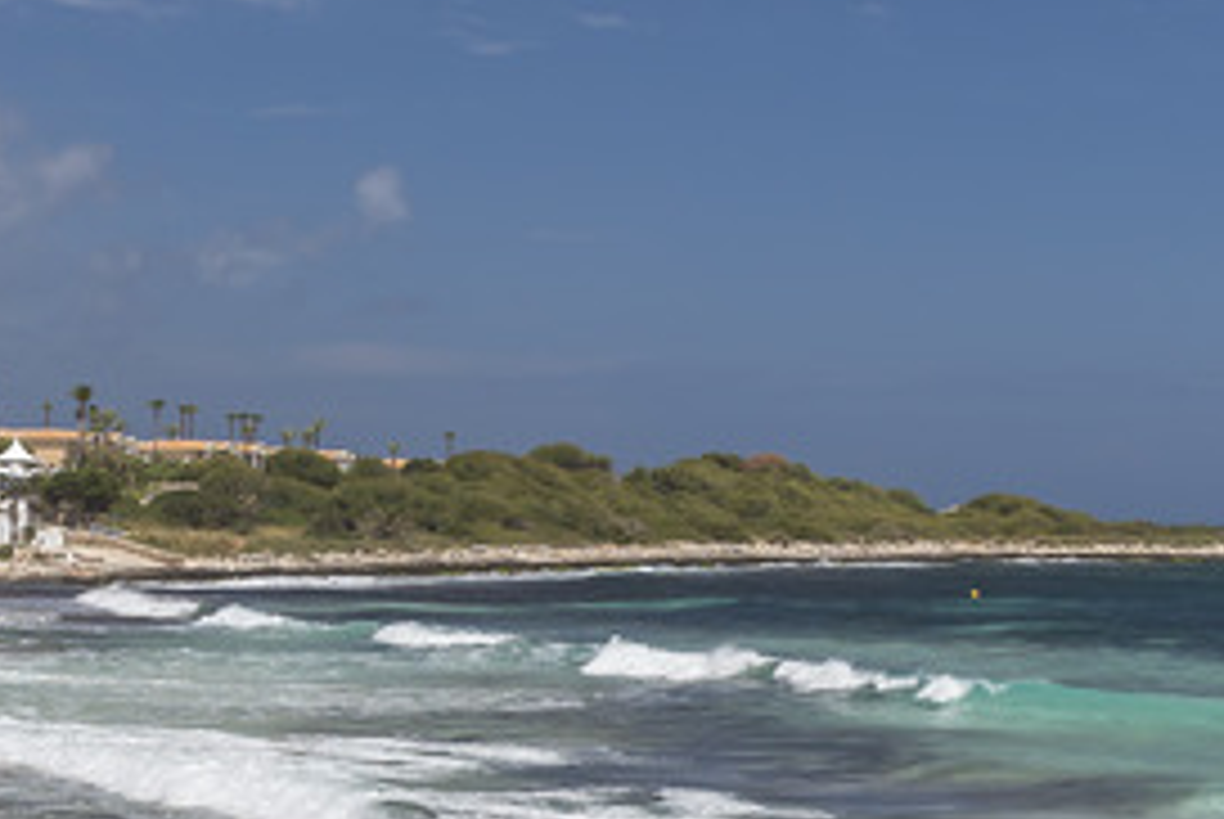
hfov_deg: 18.7
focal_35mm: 109
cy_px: 351
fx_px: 3710
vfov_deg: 12.6
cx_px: 486
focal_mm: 29
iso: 200
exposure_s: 1/400
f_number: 8
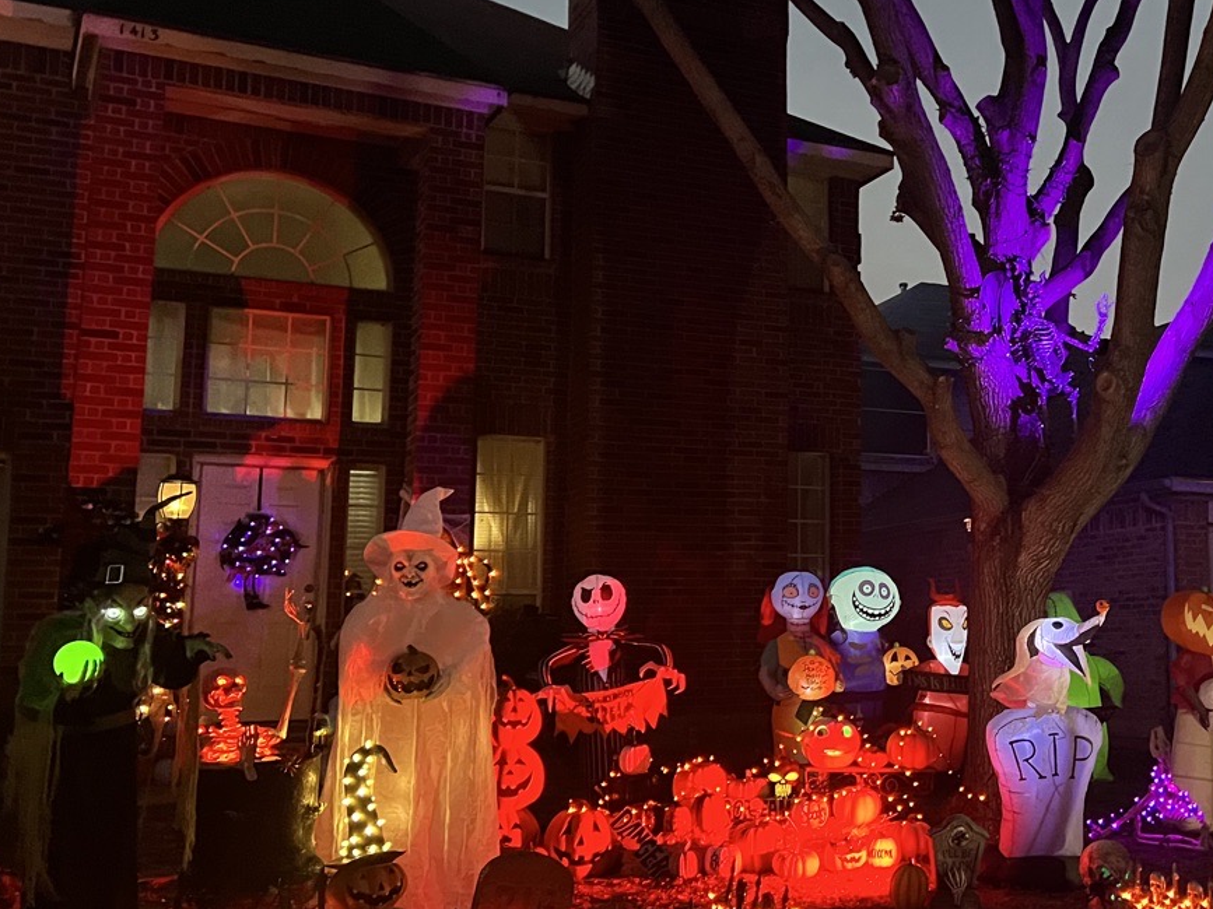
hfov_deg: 40.0
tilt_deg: +8.3
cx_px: 1007
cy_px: 422
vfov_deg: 32.2
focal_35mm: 45
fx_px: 1577
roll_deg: +1.3
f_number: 1.5
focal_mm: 5.7
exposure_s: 1/30
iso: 1000
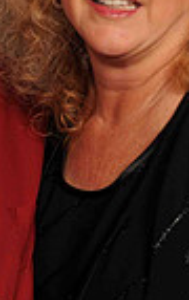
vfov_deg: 9.9
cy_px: 92
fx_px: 1730
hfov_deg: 6.2
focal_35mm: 211
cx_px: 22
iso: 200
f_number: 5.6
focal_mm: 44
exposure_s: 1/125
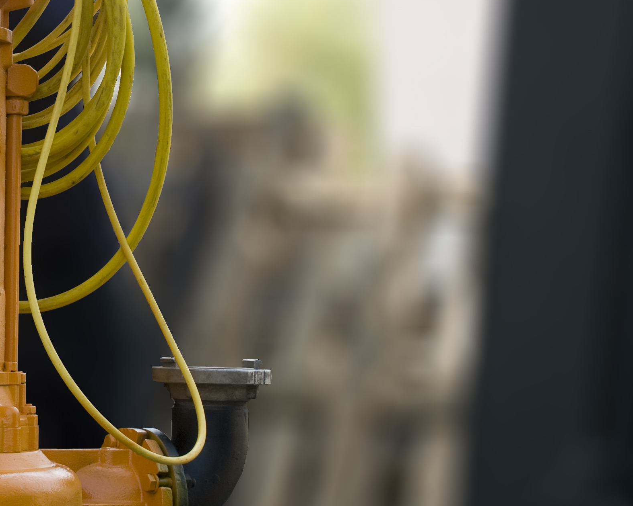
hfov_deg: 16.8
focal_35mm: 111
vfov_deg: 13.9
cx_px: -52
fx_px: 2080
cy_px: 258
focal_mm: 32
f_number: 5.6
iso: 160
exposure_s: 1/125
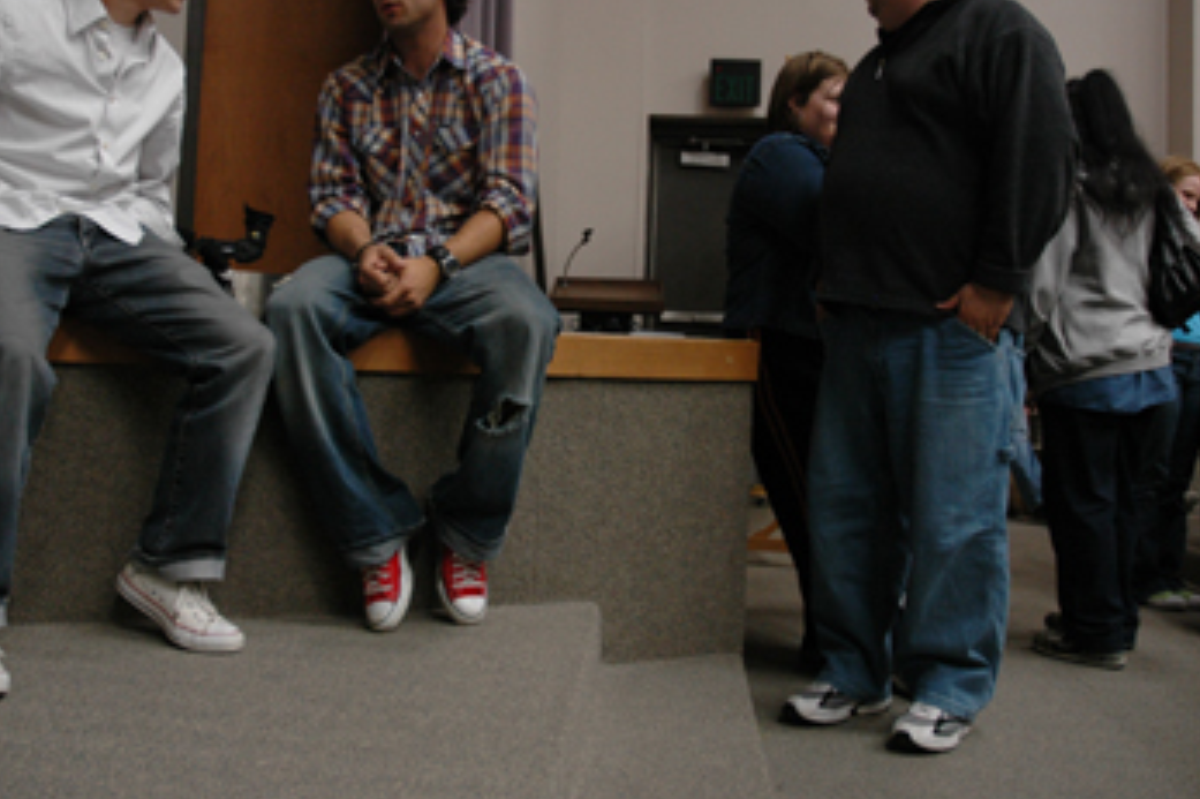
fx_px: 1166
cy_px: 310
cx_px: 560
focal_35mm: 35
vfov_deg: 37.6
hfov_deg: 54.4
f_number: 3.5
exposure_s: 1/15
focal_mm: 18
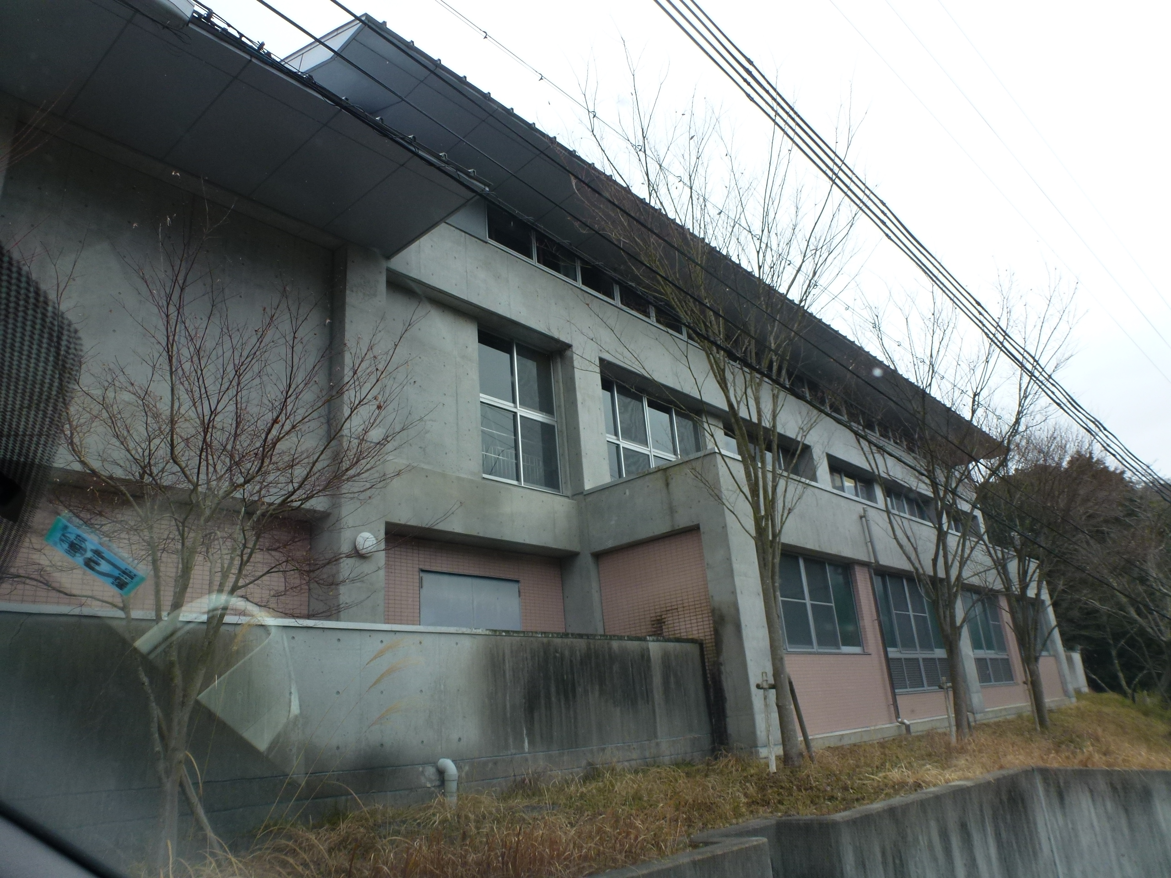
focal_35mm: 24
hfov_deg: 71.6
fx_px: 812
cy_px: 439
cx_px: 586
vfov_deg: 56.8
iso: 100
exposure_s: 1/160
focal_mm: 4.3
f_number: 4
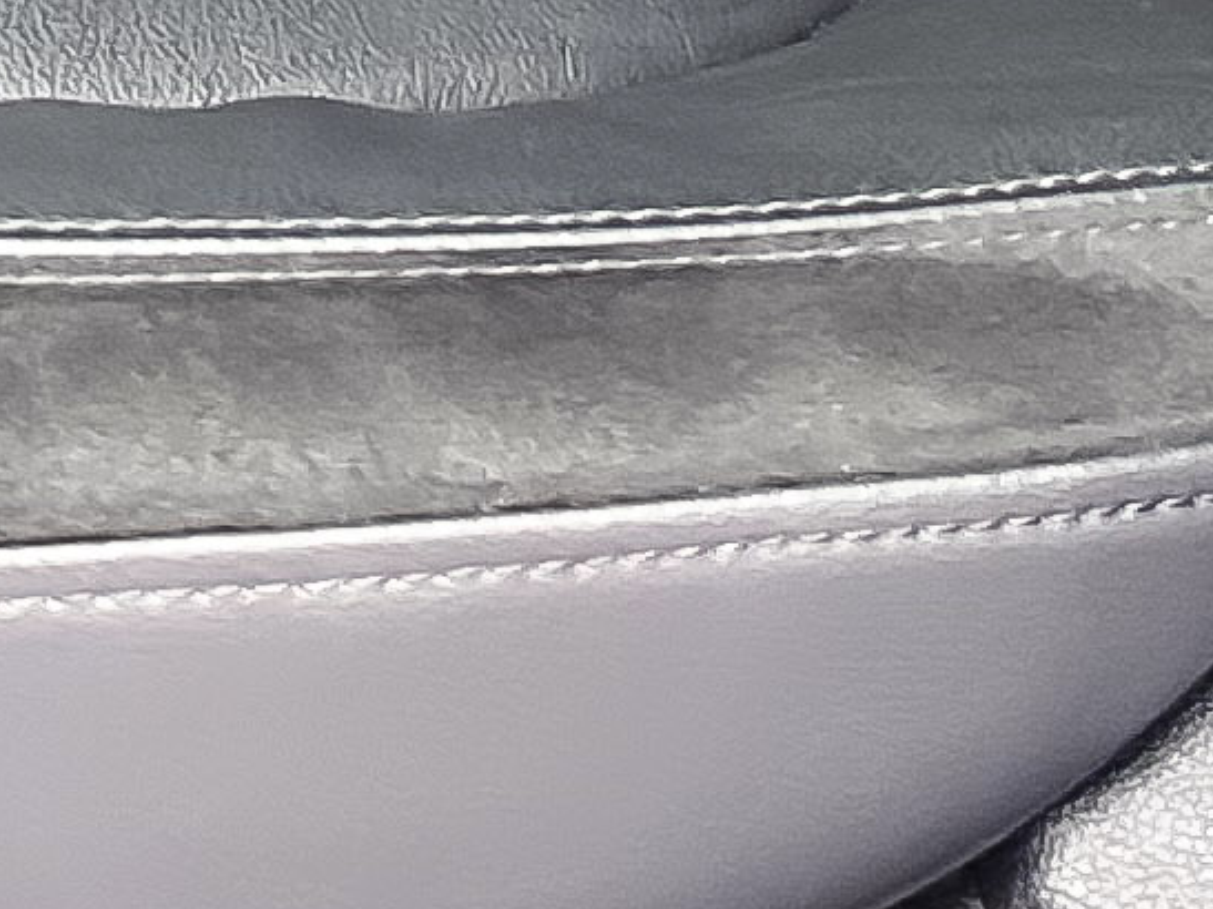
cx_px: -153
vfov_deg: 7.1
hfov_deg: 11.0
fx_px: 6201
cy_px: -2206
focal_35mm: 177
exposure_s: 1/60
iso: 640
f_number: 1.78
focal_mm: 6.86
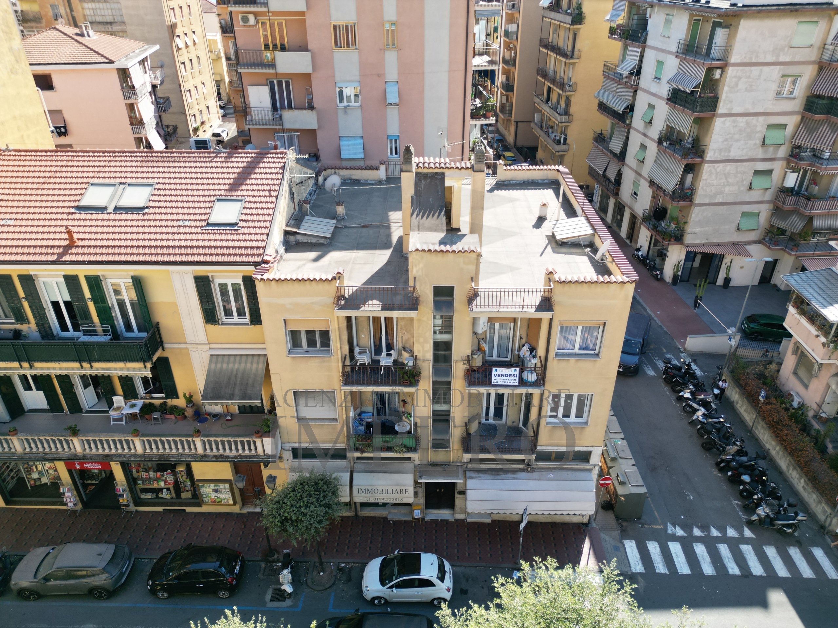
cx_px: 419
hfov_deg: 71.6
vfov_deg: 56.8
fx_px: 581
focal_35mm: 24
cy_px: 314
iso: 150
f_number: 1.7
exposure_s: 1/1000
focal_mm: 6.72
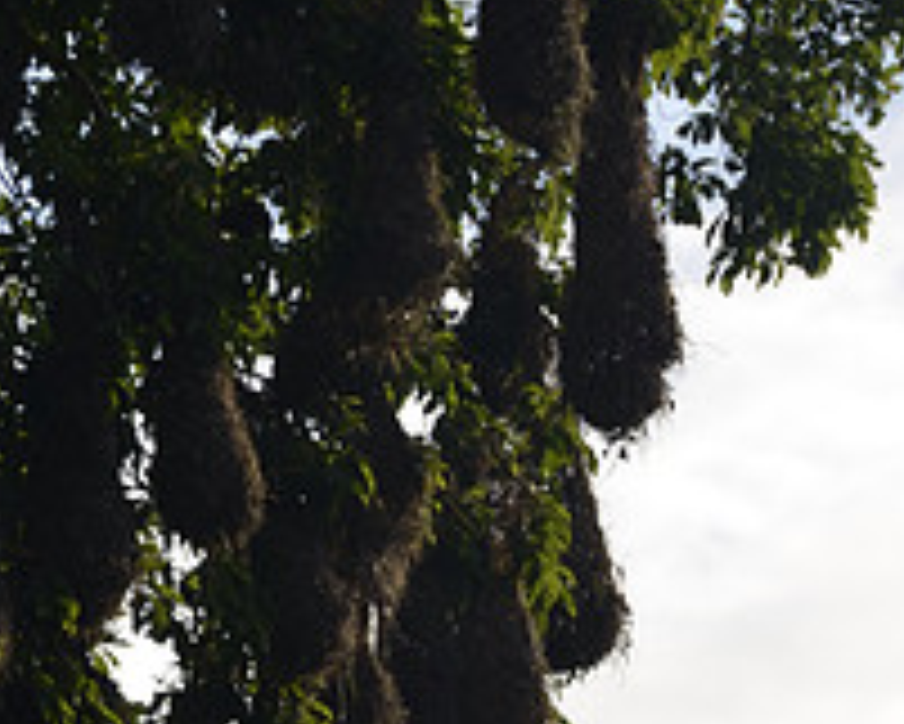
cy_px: 477
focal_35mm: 470
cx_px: -36
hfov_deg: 4.1
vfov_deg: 3.3
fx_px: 12581
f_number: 8
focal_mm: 116
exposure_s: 1/250
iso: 110
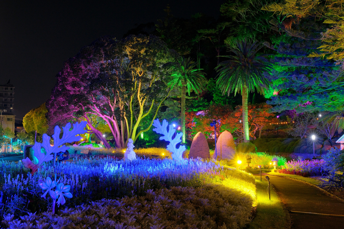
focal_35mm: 44
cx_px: 172
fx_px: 420
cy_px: 114
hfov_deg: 44.5
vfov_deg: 30.5
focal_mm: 29.2
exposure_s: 1.4
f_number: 8
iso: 640
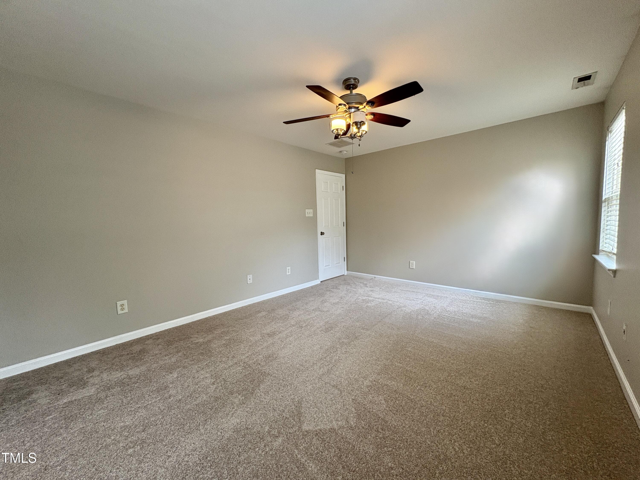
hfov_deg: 102.1
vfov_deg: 85.7
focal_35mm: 14
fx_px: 259
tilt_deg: -3.5
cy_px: 240
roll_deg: +2.0
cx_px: 320
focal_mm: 2.22
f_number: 2.2
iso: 125
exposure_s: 1/60
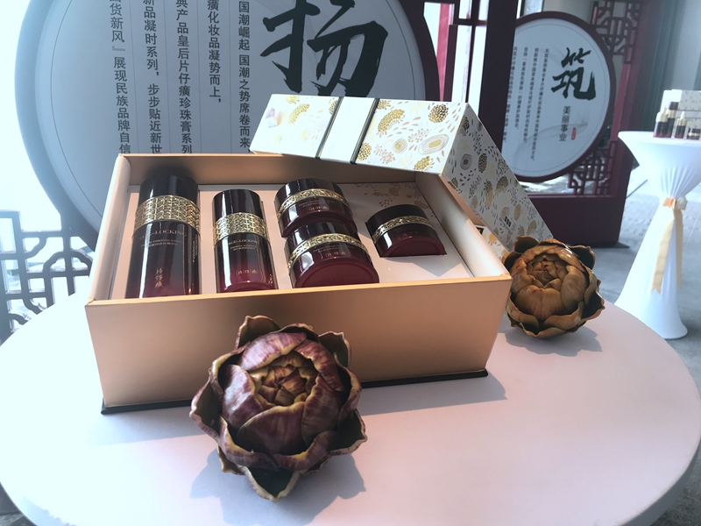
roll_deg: -2.3
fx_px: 567
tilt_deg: -16.0
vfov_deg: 49.7
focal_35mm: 28
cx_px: 350
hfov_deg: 63.4
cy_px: 263
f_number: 1.8
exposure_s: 1/33
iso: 25
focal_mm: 3.99
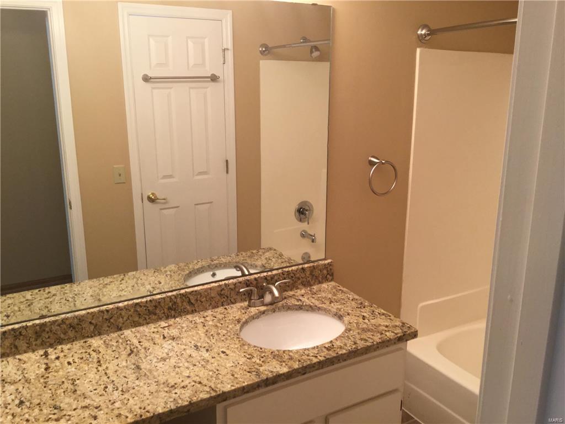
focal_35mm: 31
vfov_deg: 45.4
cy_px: 212
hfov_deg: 58.4
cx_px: 282
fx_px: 506
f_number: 2.4
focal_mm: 3.3
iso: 80
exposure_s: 1/30
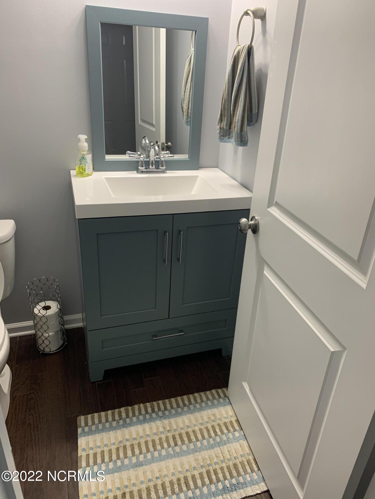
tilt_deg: -26.5
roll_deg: -3.7
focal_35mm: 26
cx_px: 188
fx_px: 376
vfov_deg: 67.3
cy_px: 250
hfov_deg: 53.1
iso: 125
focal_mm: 4.25
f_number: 1.8
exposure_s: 1/60
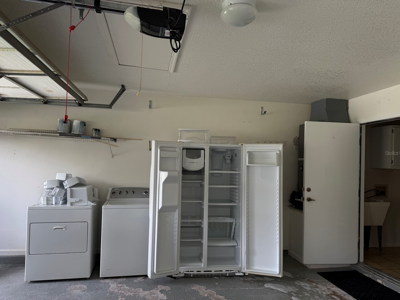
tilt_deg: +2.0
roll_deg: -0.7
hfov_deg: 69.4
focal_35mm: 25
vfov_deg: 54.9
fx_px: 289
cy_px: 153
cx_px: 201
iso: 80
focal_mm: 6.76
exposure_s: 1/307
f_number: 1.78
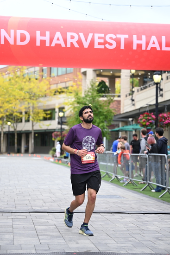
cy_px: 128
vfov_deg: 26.3
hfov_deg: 17.7
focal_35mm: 77
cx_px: 85
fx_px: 545
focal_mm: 77
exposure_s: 1/2000
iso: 640
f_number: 2.8
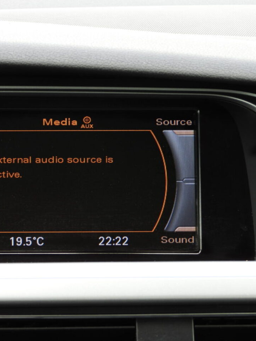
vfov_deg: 12.7
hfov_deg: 9.5
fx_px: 1538
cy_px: 185
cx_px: 73
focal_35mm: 156
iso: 110
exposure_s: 1/60
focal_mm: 18.9
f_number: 4
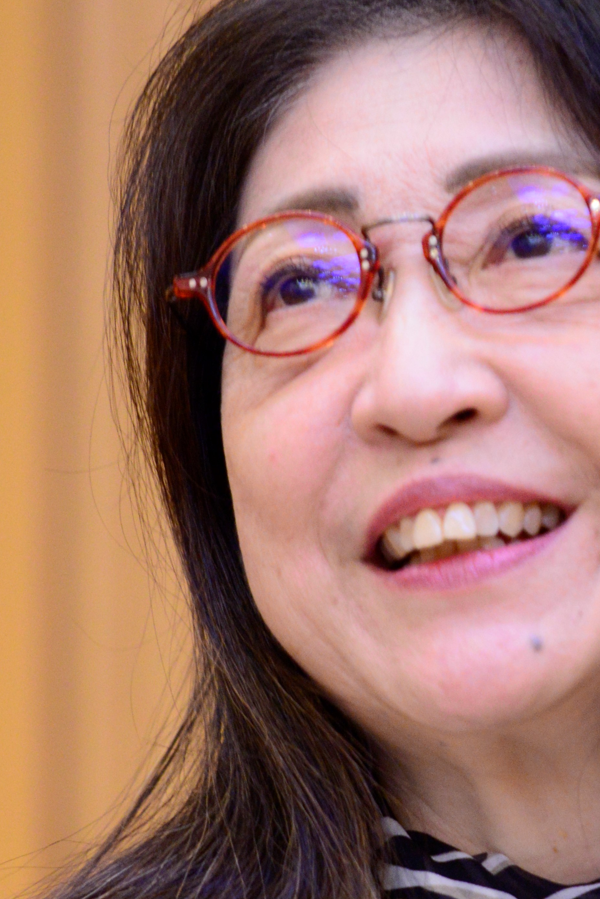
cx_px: 498
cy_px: 595
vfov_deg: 6.1
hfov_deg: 4.1
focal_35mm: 339
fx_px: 8469
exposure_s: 1/80
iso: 3200
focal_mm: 200
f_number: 4.5
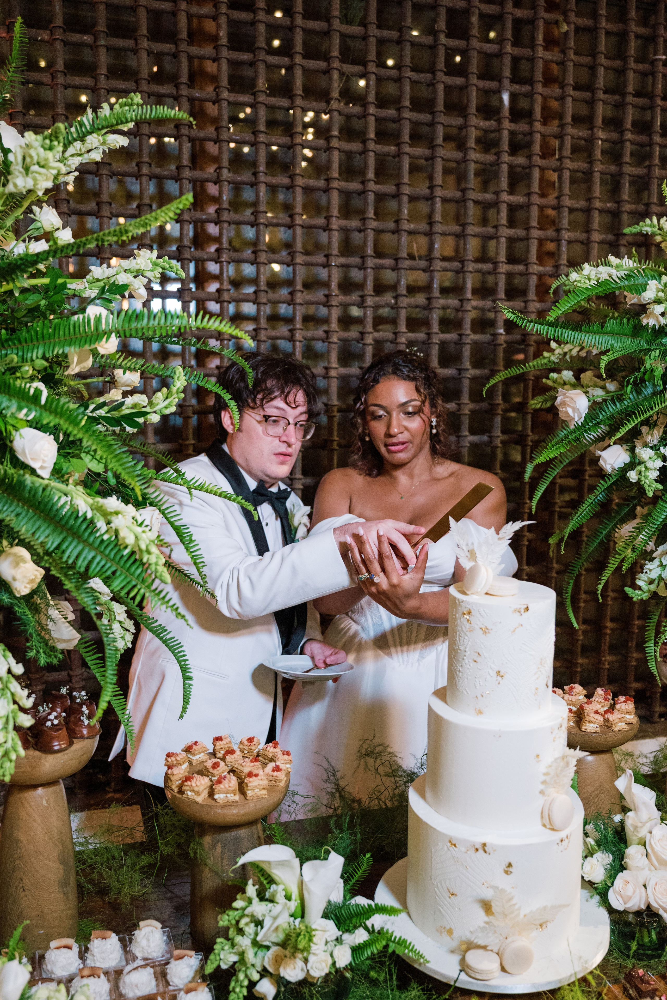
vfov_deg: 59.5
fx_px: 875
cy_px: 500
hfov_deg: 41.7
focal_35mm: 32
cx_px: 334
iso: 2000
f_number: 3.2
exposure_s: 1/160
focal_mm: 31.5
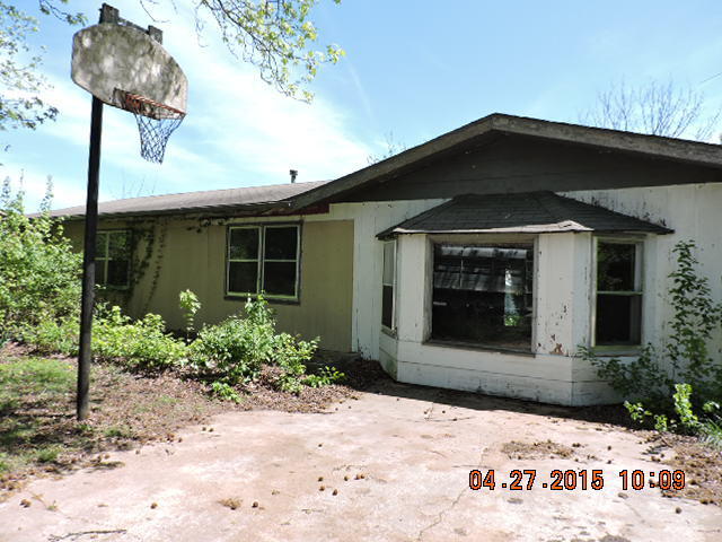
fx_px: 501
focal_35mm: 24
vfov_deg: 56.8
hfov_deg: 71.6
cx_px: 361
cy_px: 271
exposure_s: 1/640
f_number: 3
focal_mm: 4.3
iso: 100
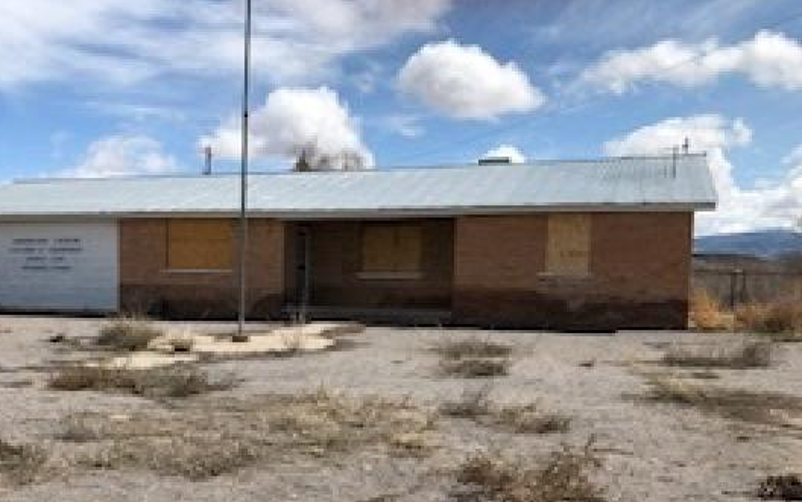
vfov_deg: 34.8
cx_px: 317
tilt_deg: -5.4
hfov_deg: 53.6
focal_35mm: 36
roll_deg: -1.4
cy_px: 361
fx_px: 787
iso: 20
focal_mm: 3.99
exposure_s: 1/2703
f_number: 1.8
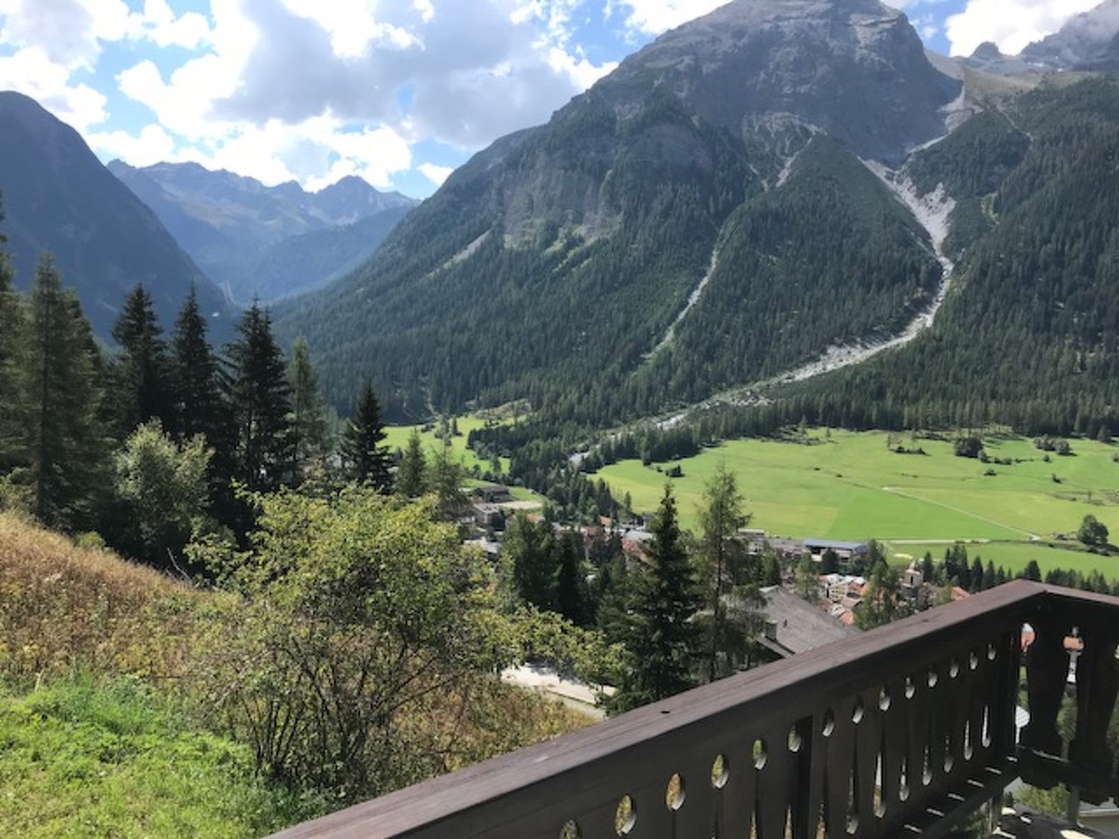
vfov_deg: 49.7
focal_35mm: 28
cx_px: 560
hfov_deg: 63.4
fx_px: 905
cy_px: 420
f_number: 1.8
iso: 20
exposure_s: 1/1709
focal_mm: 3.99
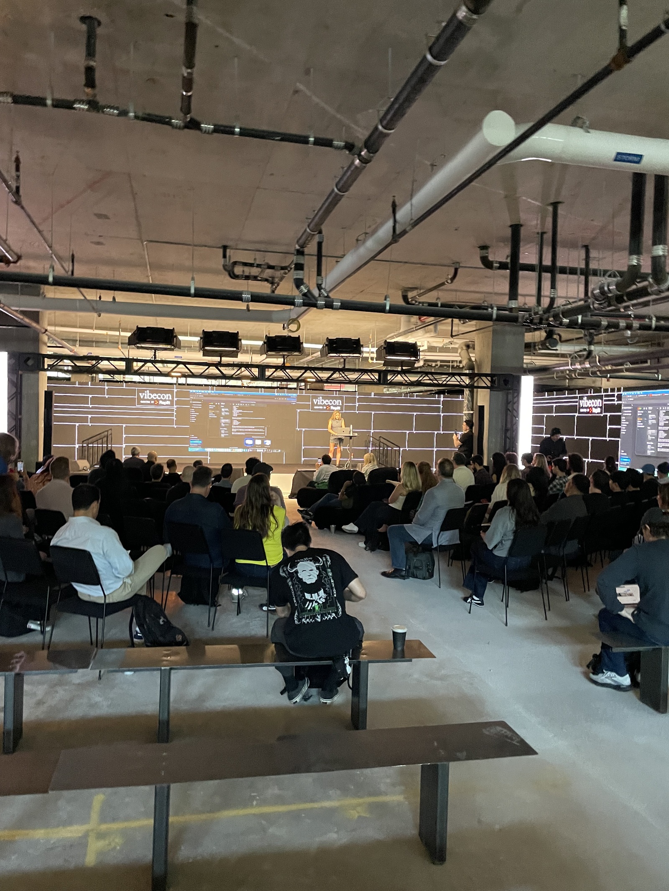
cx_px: 334
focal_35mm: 26
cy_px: 446
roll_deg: -1.9
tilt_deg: -0.6
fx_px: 670
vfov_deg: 67.3
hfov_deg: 53.1
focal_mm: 4.2
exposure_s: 1/35
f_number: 1.6
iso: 640
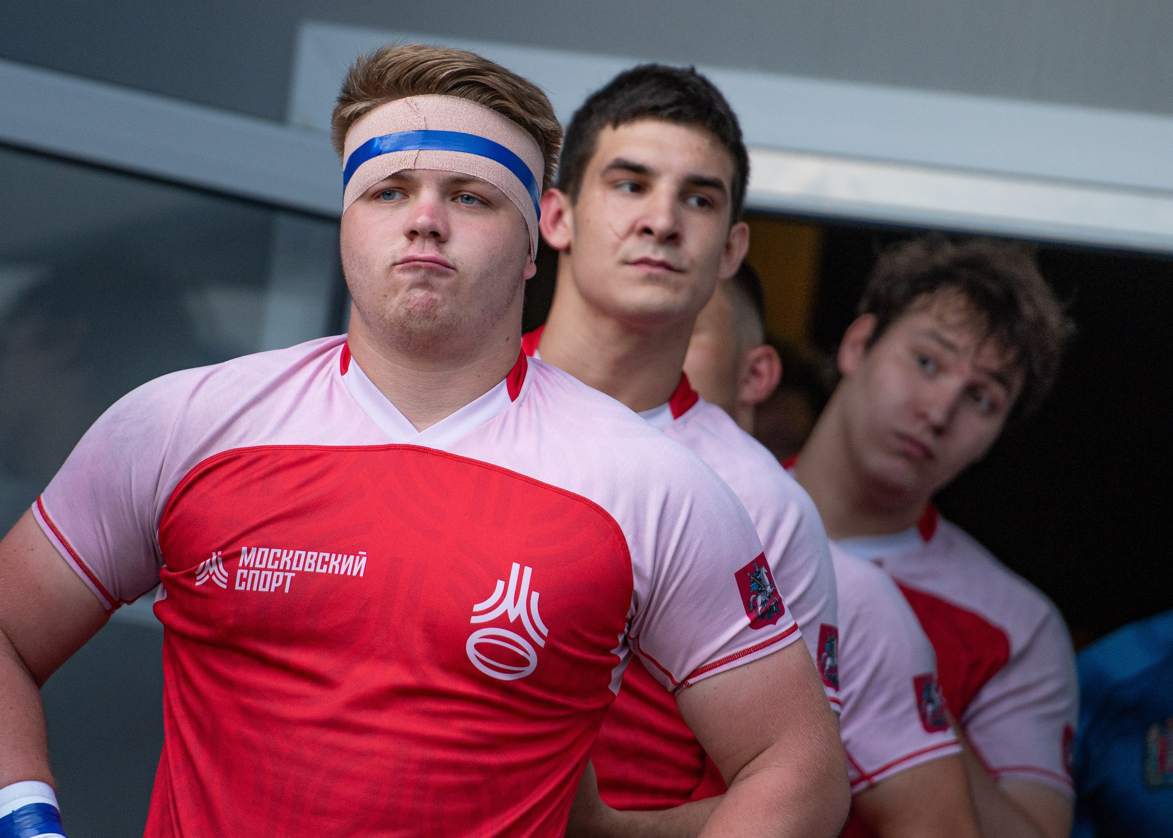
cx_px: 478
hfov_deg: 6.1
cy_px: 416
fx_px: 10932
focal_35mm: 328
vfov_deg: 4.4
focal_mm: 200
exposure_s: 1/1600
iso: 1250
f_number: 2.8
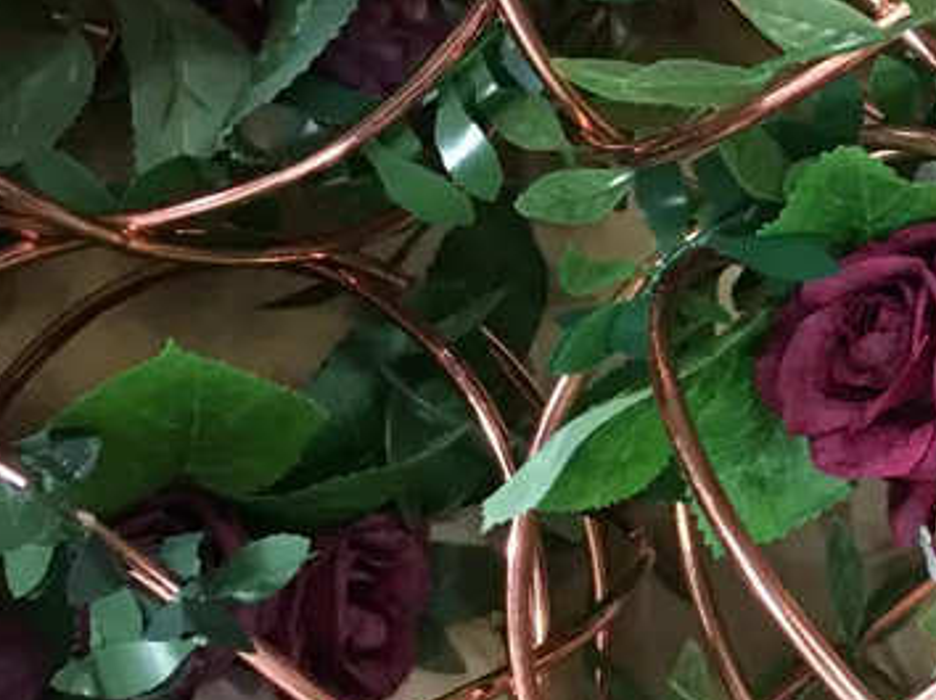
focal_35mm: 84
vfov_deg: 17.4
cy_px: 526
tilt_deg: -80.9
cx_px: 1269
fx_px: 2270
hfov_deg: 20.9
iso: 100
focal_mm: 4.15
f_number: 2.2
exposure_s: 1/17
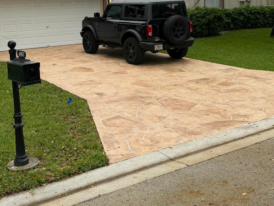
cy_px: 33
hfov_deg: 38.7
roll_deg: +3.2
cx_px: 103
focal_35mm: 49
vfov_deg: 28.8
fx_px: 388
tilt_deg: -3.7
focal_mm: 6.76
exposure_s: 1/3425
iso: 80
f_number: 1.78
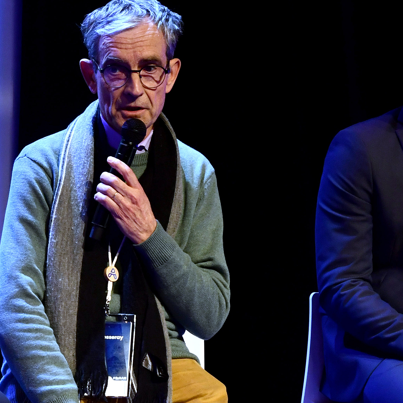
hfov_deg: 10.2
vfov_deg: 10.2
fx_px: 2252
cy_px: 170
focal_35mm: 171
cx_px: 93
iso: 1000
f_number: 5
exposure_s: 1/80
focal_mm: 50
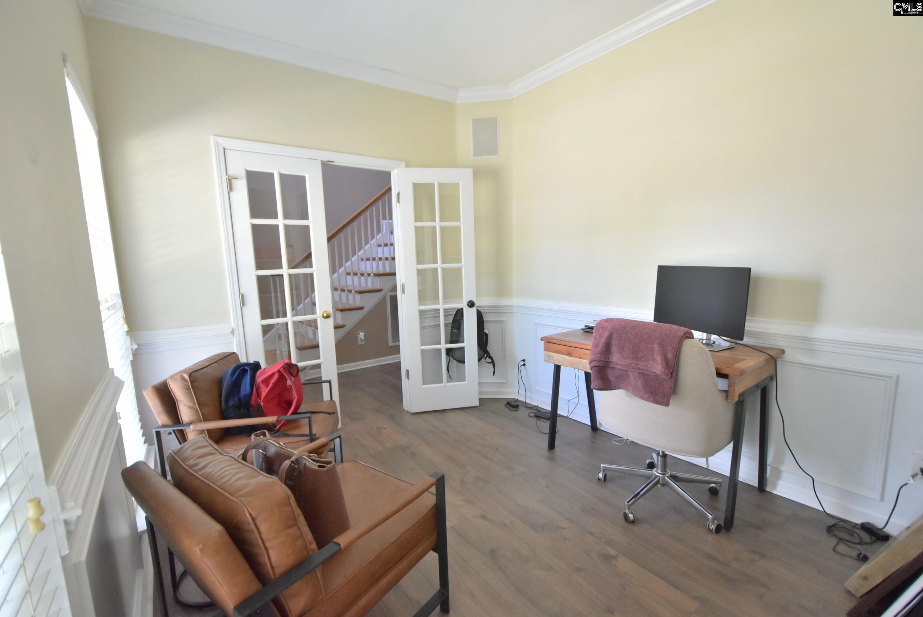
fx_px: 385
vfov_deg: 77.4
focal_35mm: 15
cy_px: 308
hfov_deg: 100.3
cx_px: 462
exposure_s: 1/100
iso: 1600
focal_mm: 10
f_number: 3.5
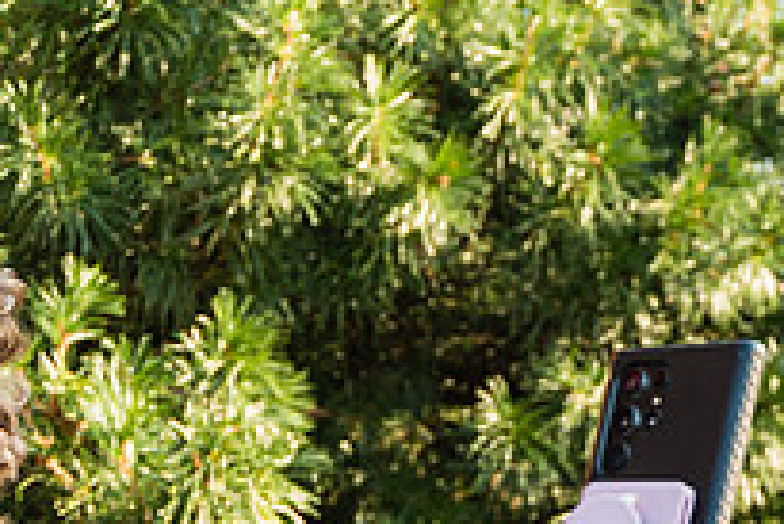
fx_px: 3618
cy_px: 656
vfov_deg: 8.2
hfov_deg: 12.0
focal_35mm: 166
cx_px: 1052
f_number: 7.1
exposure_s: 1/125
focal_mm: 55
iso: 500
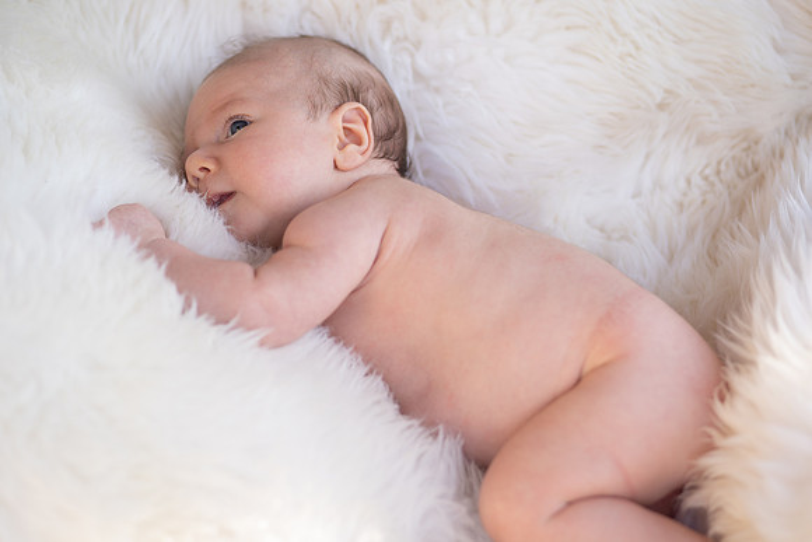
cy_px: 271
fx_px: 1918
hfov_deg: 23.9
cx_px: 406
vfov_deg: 16.1
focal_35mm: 85
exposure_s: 1/125
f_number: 2.5
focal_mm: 85
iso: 100
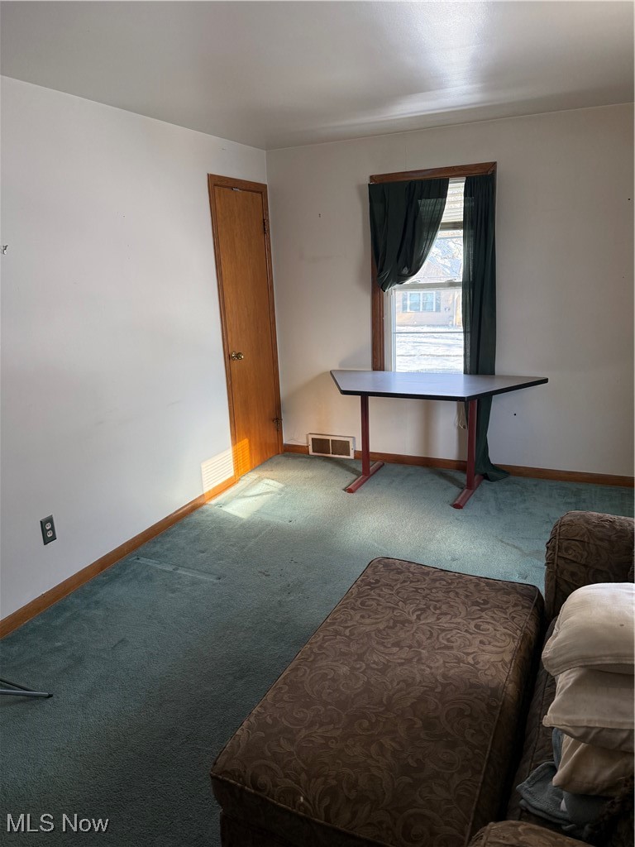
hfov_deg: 56.8
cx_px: 318
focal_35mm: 24
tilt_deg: -13.4
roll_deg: +2.7
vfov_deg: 71.6
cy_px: 424
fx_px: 587
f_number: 1.78
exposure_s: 1/143
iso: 200
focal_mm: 6.76
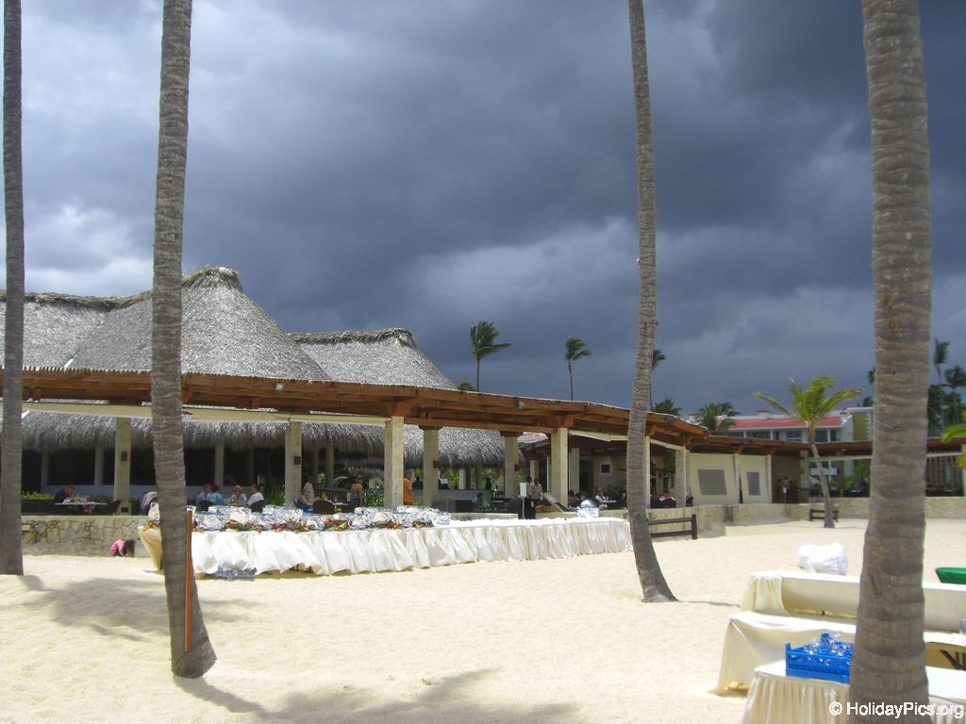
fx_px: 1060
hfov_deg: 49.0
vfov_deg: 37.7
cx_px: 483
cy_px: 362
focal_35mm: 38
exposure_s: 1/200
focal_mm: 6.2
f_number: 8
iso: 64
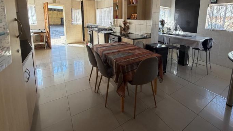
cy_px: 35
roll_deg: +0.1
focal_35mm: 18
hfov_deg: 91.8
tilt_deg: -6.0
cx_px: 136
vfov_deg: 58.3
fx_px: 111
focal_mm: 2.22
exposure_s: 1/121
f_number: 2.2
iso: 100
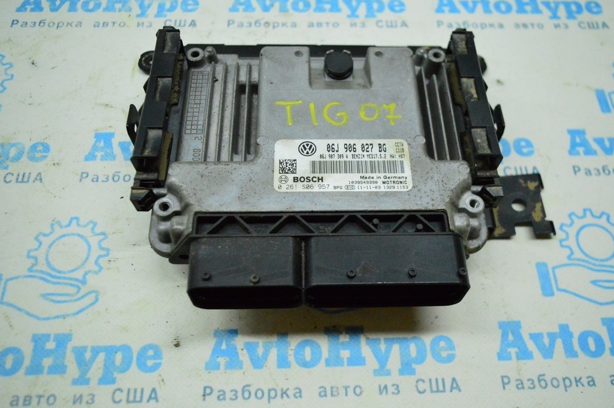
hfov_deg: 55.8
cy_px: 198
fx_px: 579
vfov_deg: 38.8
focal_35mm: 34
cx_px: 315
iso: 6400
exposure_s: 1/1000
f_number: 3.8
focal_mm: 22
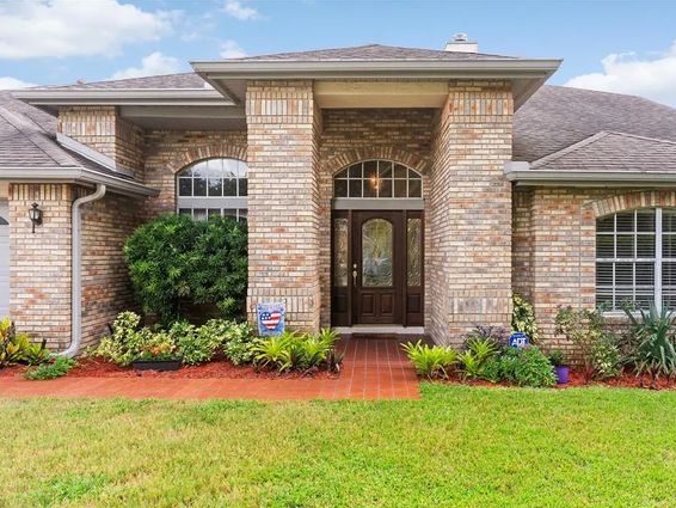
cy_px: 254
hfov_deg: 69.2
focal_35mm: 25
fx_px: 488
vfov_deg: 54.9
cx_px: 373
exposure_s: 1/15
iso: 100
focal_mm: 23
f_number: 8
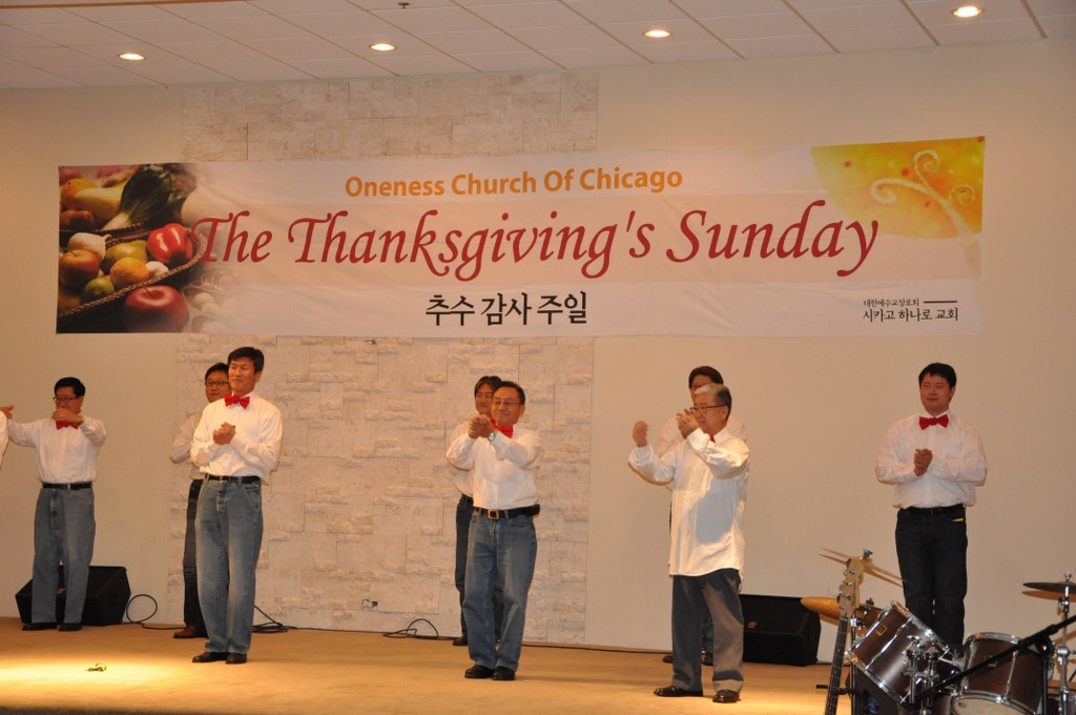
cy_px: 358
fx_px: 2015
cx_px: 538
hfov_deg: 29.9
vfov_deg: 20.1
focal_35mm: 68
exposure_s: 1/60
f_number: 4.8
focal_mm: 45
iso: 1600
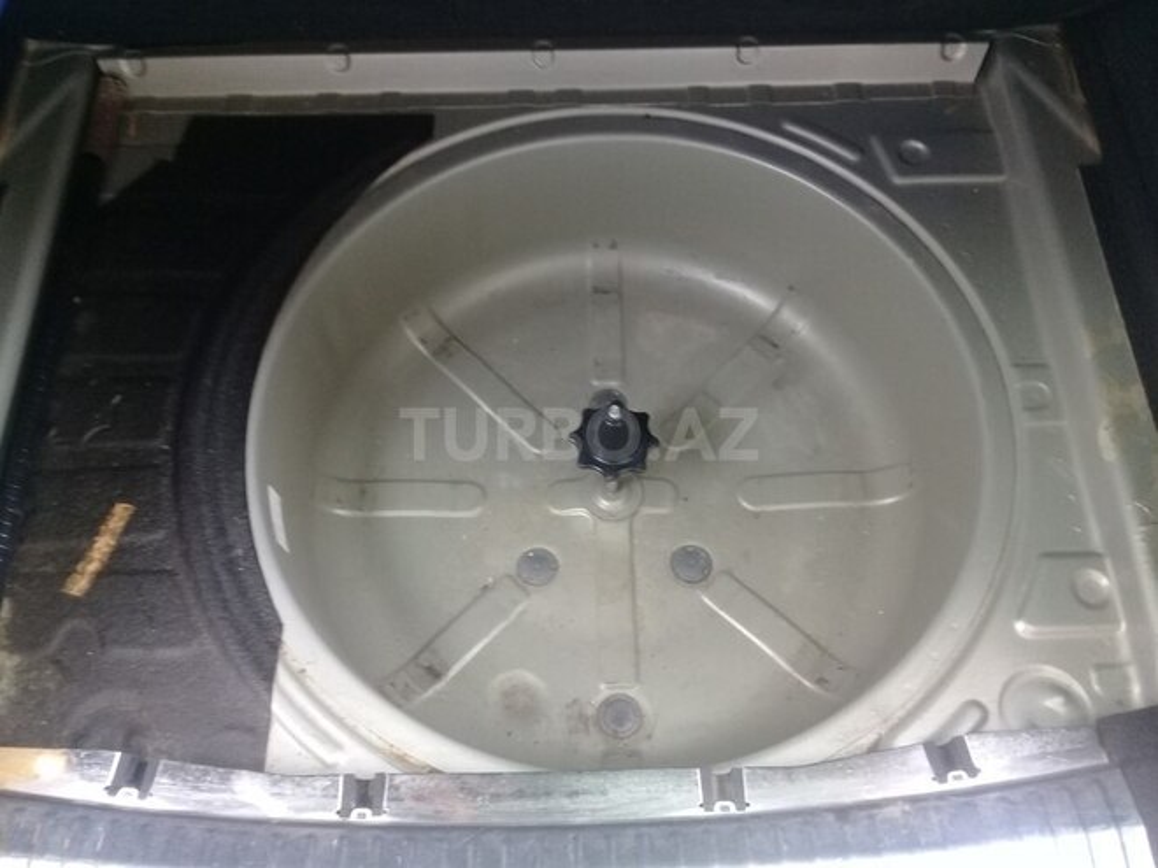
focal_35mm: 31
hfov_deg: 58.4
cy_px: 434
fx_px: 1037
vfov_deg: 45.4
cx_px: 579
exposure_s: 1/33
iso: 125
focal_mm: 3.3
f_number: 2.2
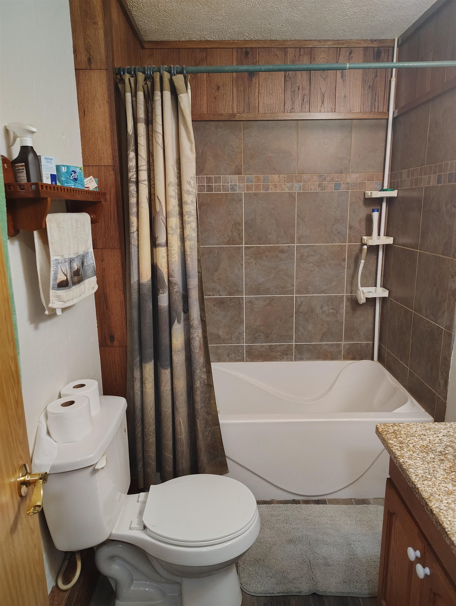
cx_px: 228
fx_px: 421
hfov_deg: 56.9
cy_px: 303
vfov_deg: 71.5
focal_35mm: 24
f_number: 1.8
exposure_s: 1/60
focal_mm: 5.56
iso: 1563
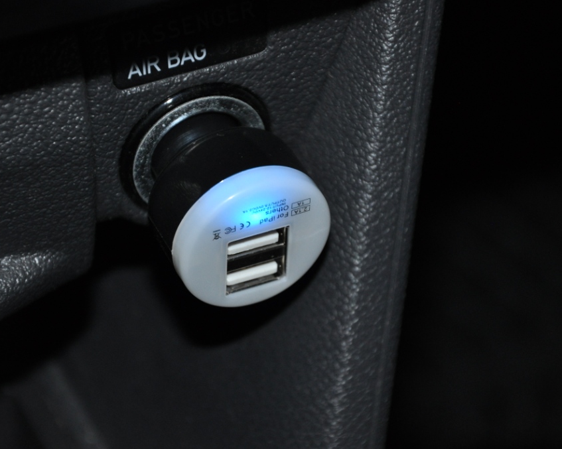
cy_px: 225
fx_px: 2969
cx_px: 266
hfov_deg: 10.8
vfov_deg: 8.7
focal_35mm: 179
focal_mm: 105
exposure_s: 1/60
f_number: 5.6
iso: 800
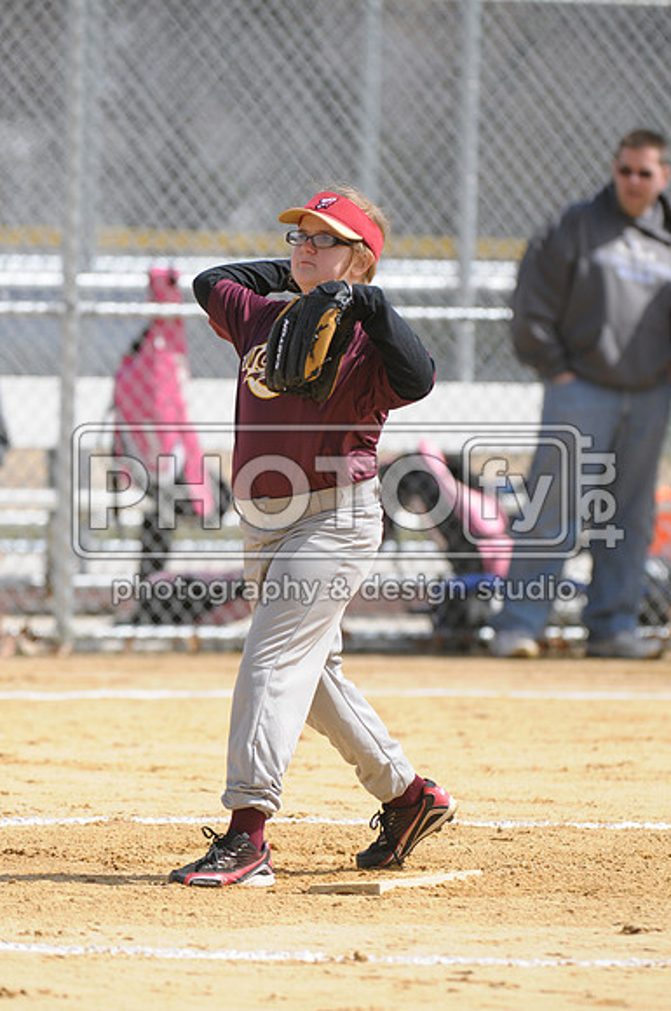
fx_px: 10936
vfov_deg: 5.3
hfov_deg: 3.5
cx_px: 336
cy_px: 506
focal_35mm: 390
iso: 400
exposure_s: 1/2500
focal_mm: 260
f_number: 4
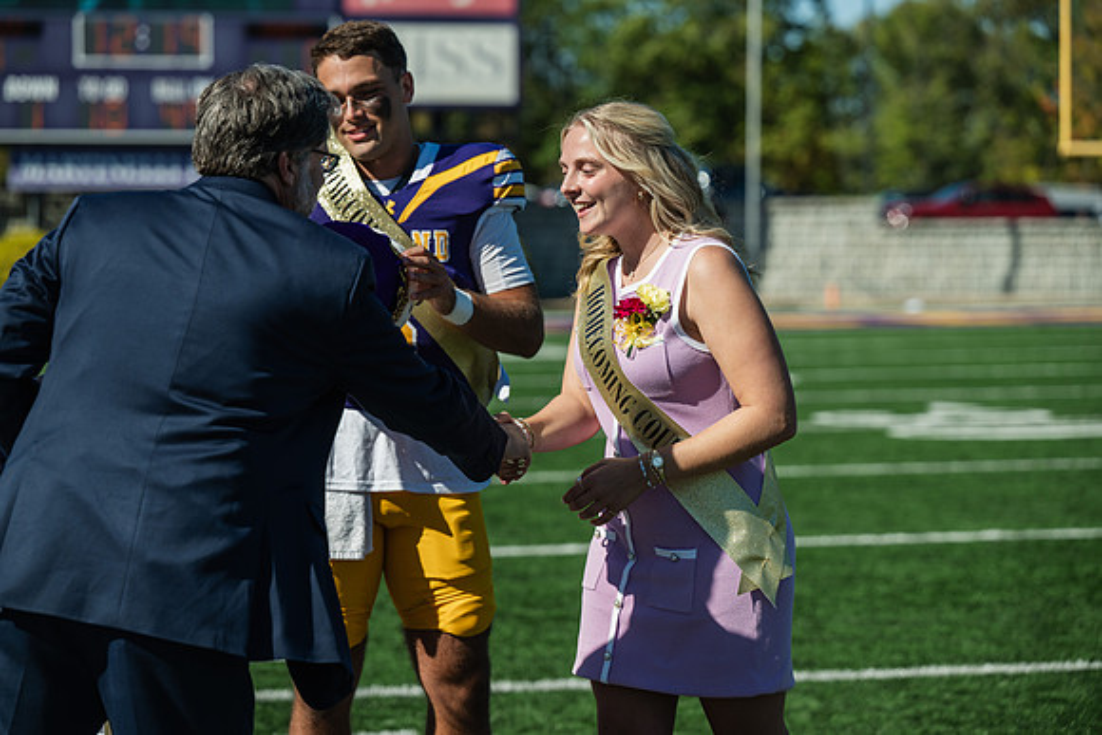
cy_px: 368
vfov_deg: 12.5
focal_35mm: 110
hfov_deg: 18.6
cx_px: 551
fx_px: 3368
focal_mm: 110
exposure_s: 1/1600
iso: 100
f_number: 3.5
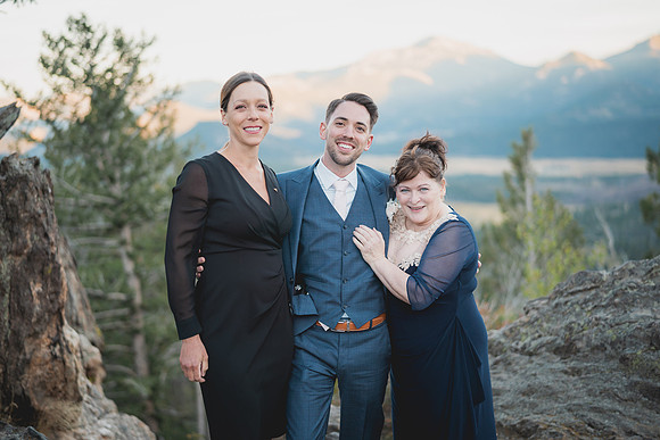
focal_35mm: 52
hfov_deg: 38.5
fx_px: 944
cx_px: 330
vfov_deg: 26.2
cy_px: 220
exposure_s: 1/500
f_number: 1.4
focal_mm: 50
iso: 125
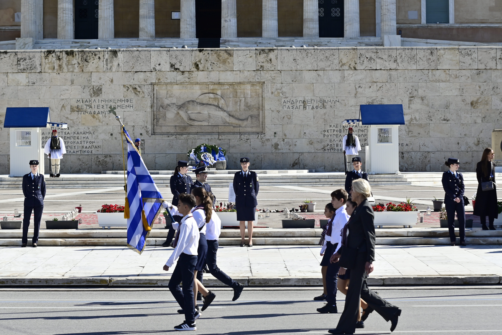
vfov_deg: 11.7
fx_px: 1631
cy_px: 168
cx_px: 251
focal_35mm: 117
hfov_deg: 17.5
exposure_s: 1/800
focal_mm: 78
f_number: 5.6
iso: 160
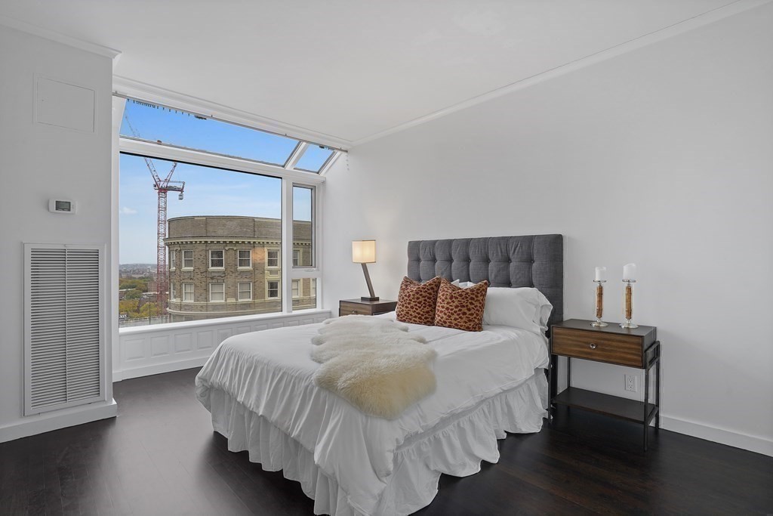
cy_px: 258
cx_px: 386
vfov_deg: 73.8
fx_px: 344
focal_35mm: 16
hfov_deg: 96.7
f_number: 9
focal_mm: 16
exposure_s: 1/6
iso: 800
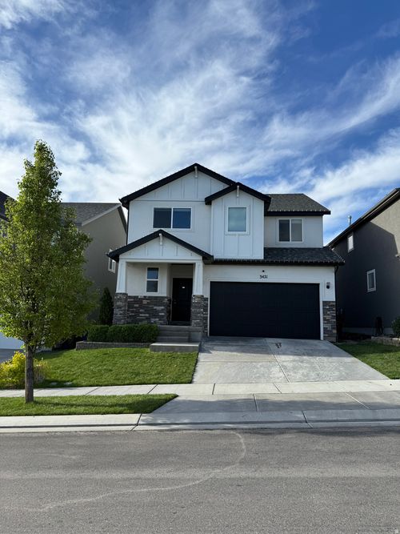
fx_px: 370
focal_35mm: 24
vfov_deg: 71.6
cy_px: 267
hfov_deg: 56.8
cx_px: 200
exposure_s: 1/3425
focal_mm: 6.76
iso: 80
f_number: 1.78
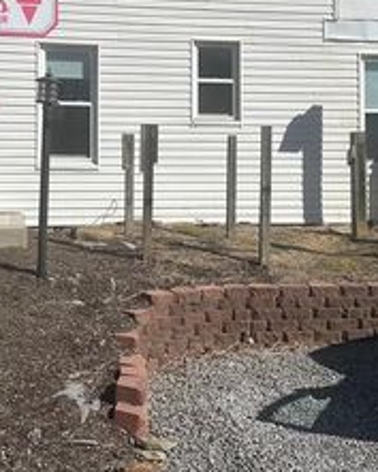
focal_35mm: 53
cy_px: 166
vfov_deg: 35.1
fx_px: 741
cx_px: 139
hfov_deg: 28.5
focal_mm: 6.86
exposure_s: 1/13699
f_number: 1.78
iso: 80
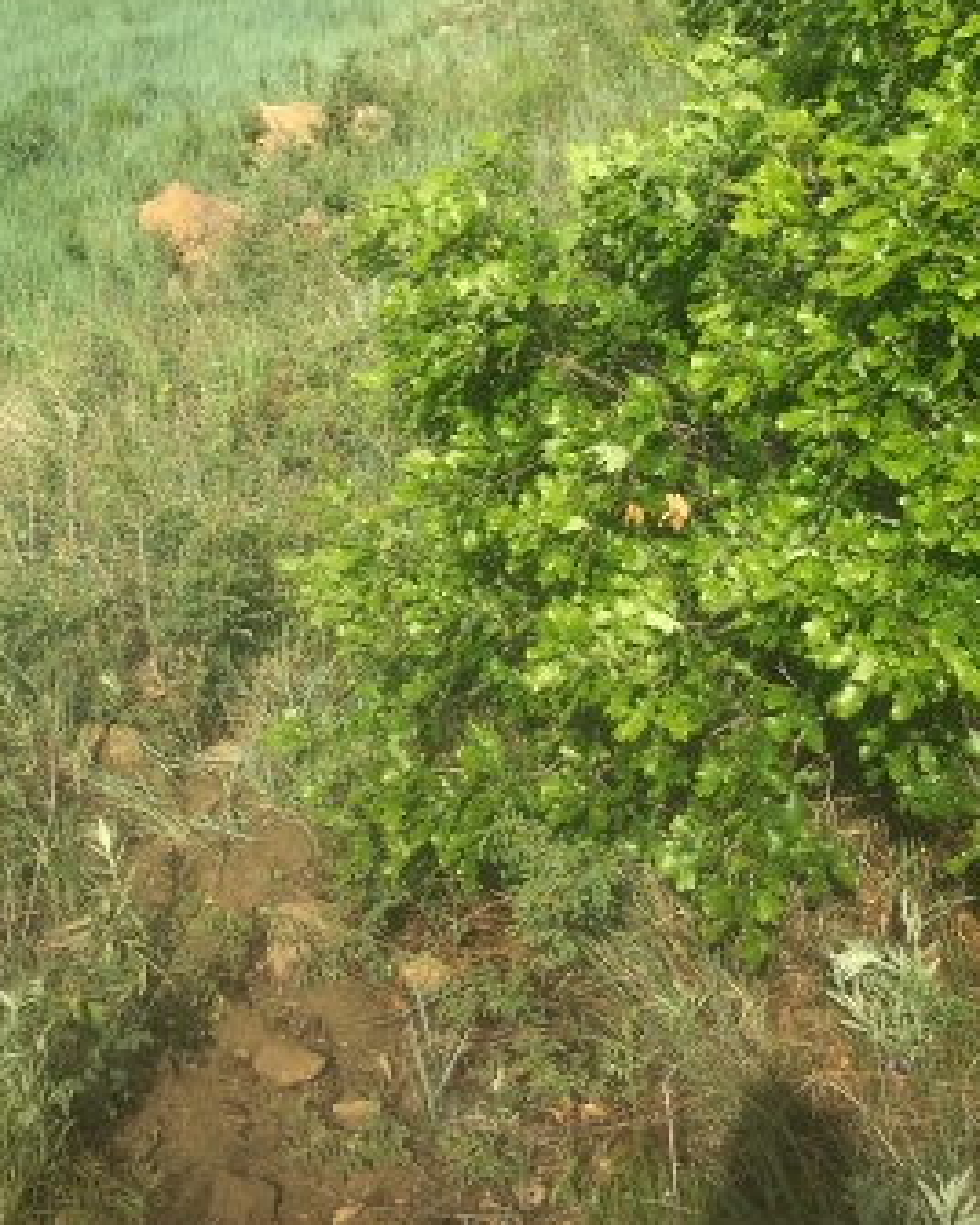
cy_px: 82
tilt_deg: -10.5
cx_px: 336
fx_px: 2610
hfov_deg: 21.2
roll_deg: -3.8
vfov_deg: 25.4
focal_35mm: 72
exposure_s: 1/1304
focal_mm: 4.15
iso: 25
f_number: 2.2
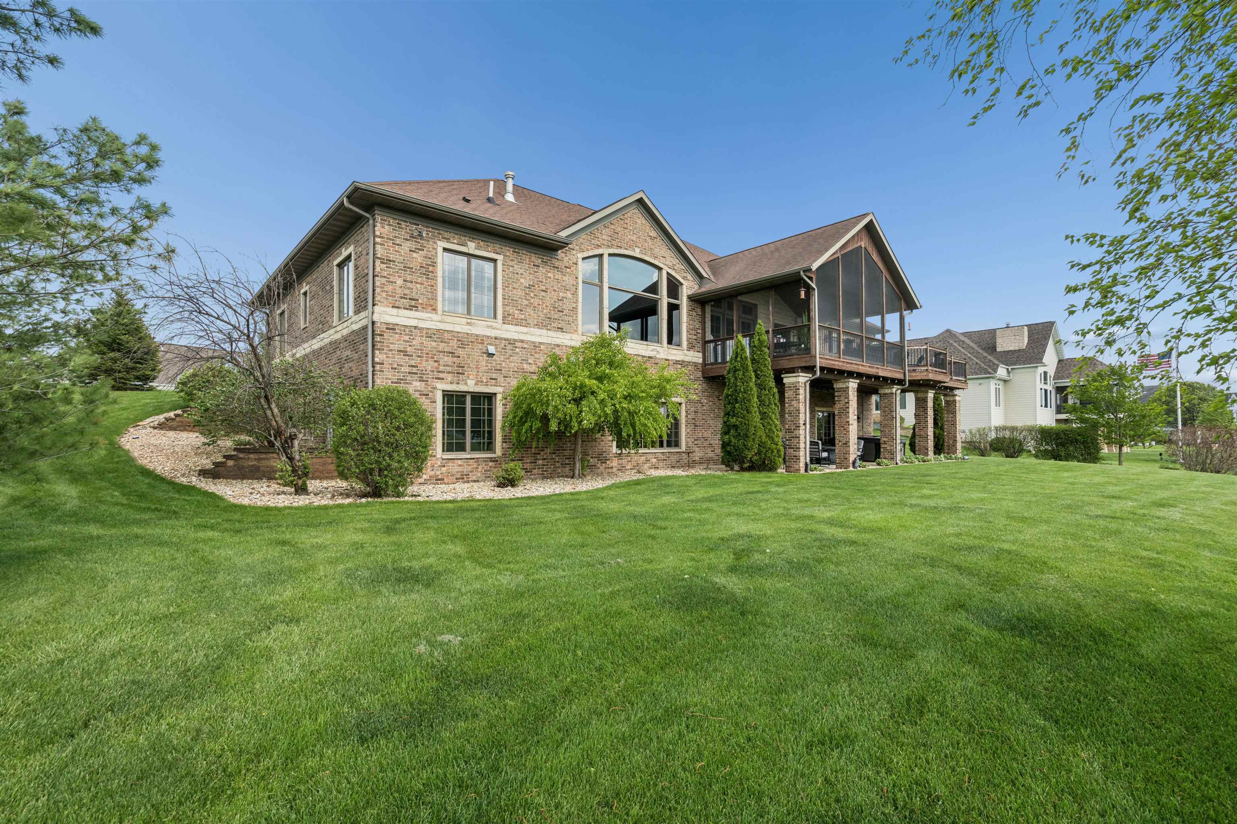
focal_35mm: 16
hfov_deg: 96.7
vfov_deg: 73.7
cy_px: 412
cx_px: 618
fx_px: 550
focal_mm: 16
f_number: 10
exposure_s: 1/640
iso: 800
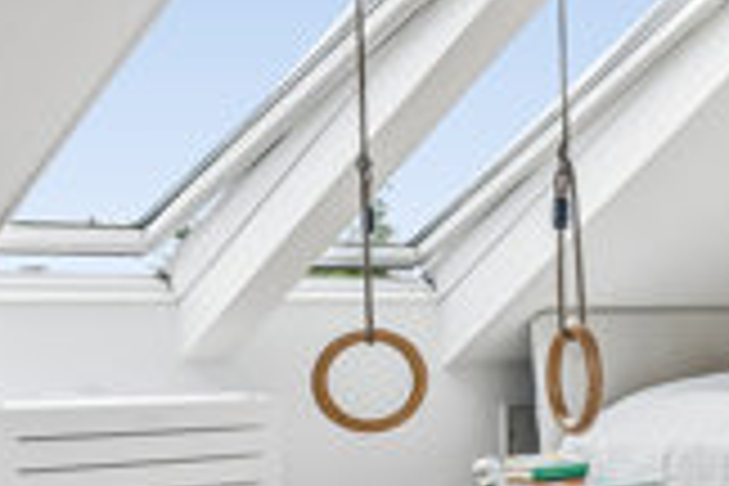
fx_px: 1498
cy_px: 358
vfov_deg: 18.3
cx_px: 1084
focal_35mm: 74
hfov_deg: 22.5
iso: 200
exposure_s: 1/80
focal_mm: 15
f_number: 10
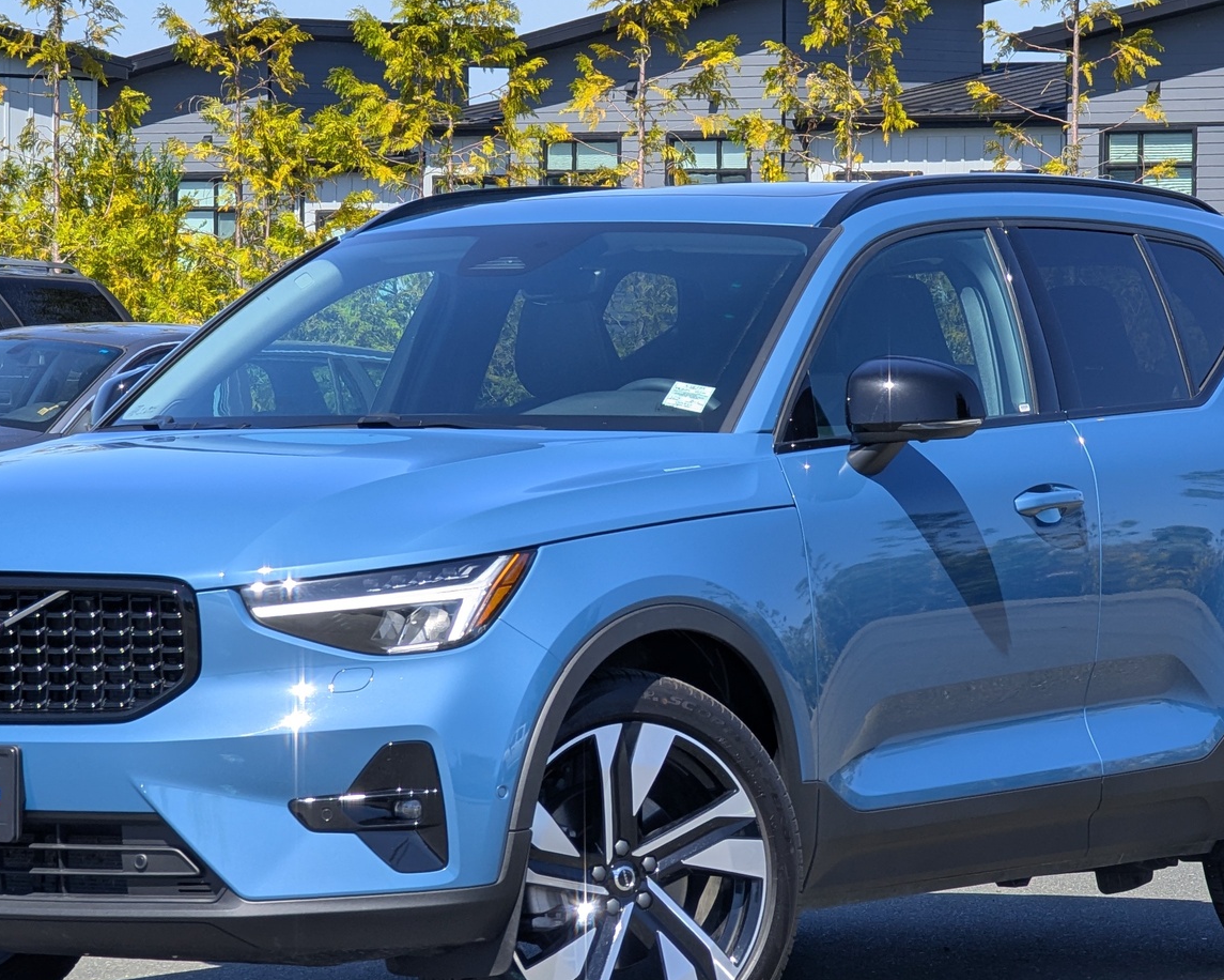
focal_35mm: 185
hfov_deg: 10.4
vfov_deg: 8.4
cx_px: 591
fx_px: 6702
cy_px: 476
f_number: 3.5
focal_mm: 19
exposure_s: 1/334
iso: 30
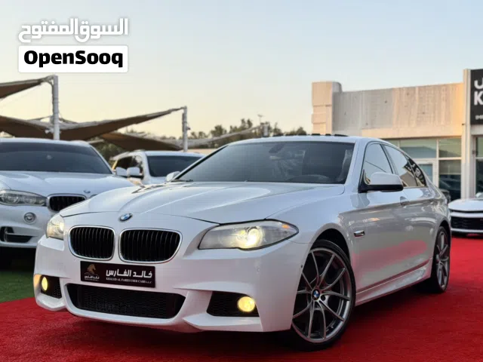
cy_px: 181
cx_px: 242
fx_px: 670
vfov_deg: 30.3
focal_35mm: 48
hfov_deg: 39.7
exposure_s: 1/593
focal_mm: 6.76
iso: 64
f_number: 1.78
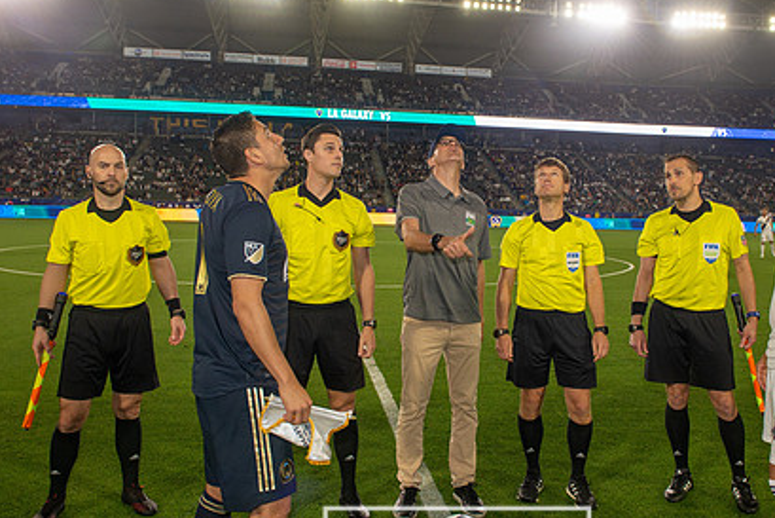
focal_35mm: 34
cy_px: 248
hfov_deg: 55.5
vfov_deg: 38.9
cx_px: 457
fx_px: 732
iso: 640
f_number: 7.1
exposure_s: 1/200
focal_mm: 24
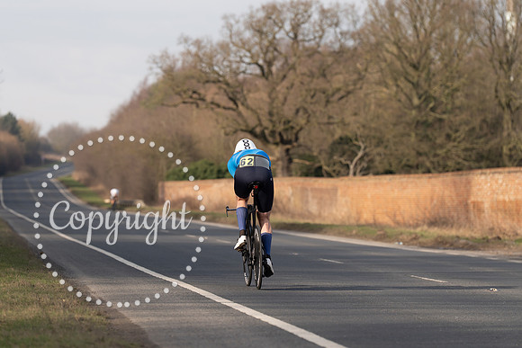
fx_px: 2378
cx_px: 261
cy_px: 174
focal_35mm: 164
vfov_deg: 8.4
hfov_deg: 12.5
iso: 160
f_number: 4
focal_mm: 164
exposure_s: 1/800
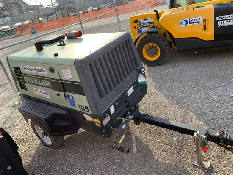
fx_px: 175
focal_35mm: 26
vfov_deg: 53.1
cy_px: 88
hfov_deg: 67.3
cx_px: 116
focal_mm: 4.25
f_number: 1.8
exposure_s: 1/495
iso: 25
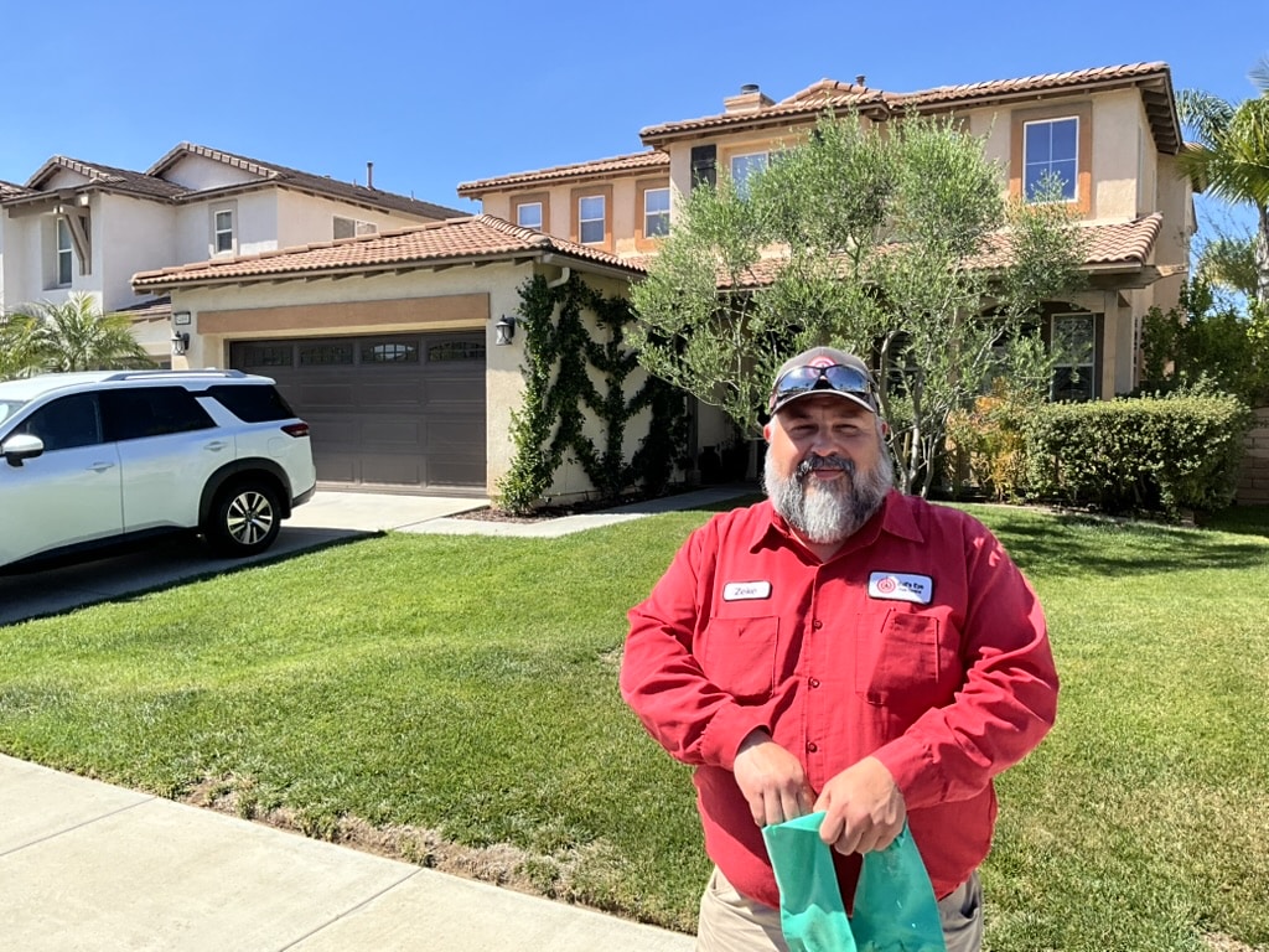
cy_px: 476
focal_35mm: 29
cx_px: 634
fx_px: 1063
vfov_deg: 48.2
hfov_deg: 61.7
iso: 25
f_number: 1.8
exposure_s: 1/1055
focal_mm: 3
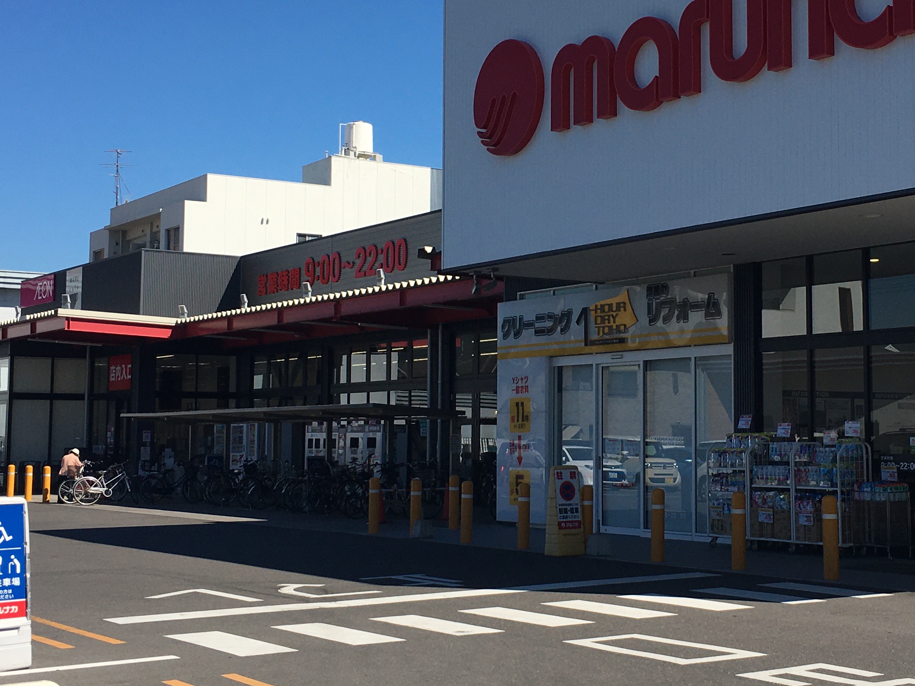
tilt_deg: +5.3
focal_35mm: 58
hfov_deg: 33.0
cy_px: 294
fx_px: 1533
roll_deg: +0.0
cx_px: 582
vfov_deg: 25.2
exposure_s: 1/2137
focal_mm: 4.15
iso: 25
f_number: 2.2
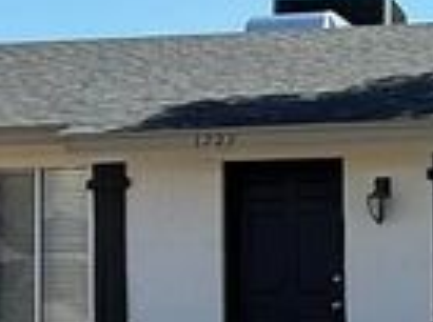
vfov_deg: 14.0
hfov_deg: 18.2
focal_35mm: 105
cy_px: 227
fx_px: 1310
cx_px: 452
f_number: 2.2
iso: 50
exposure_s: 1/1285
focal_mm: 2.22
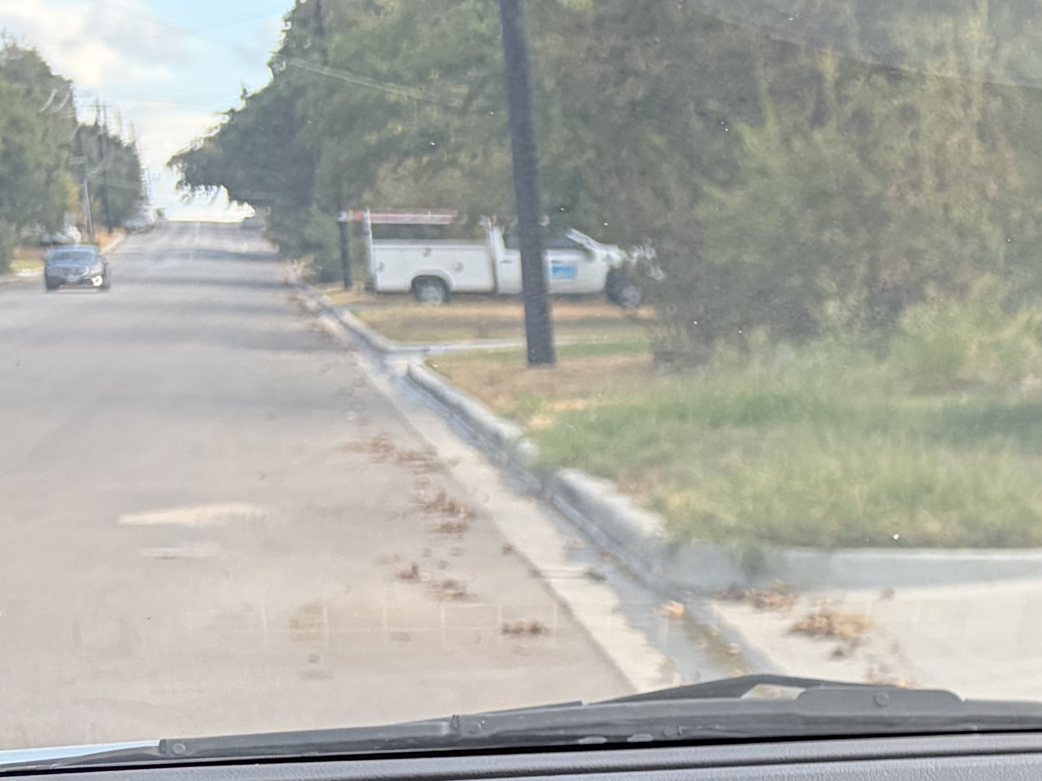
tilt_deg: -10.3
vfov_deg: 16.5
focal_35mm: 87
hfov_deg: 19.3
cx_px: 1621
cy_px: 841
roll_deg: +0.2
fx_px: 2619
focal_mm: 5.96
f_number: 1.6
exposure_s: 1/747
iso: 64
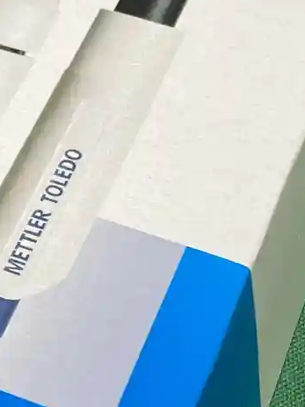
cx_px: 26
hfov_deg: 12.0
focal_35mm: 122
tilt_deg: -52.1
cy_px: 214
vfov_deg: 16.2
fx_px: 1434
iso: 40
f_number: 1.8
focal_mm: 3.99
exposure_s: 1/100
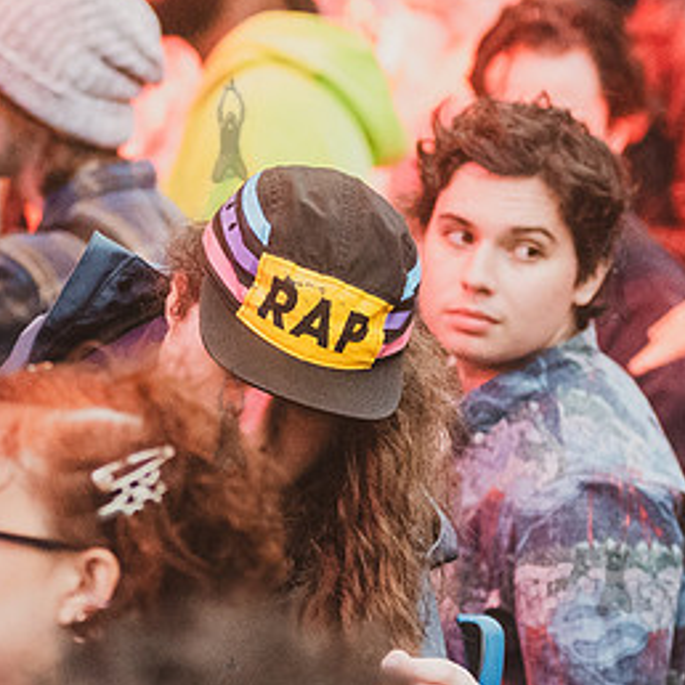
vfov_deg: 4.0
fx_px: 9784
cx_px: 328
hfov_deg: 4.0
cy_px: 301
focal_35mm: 437
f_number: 3.5
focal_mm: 135
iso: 5000
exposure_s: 1/500
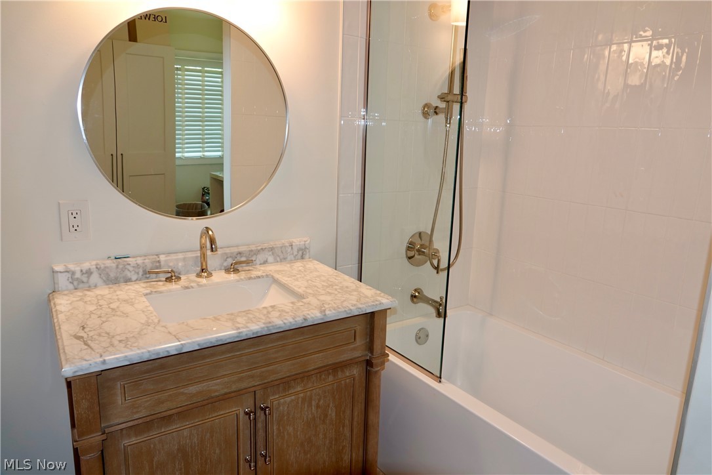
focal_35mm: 24
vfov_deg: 53.1
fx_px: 475
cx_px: 356
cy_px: 238
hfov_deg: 73.7
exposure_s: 1/30
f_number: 2.4
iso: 100
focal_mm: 8.8
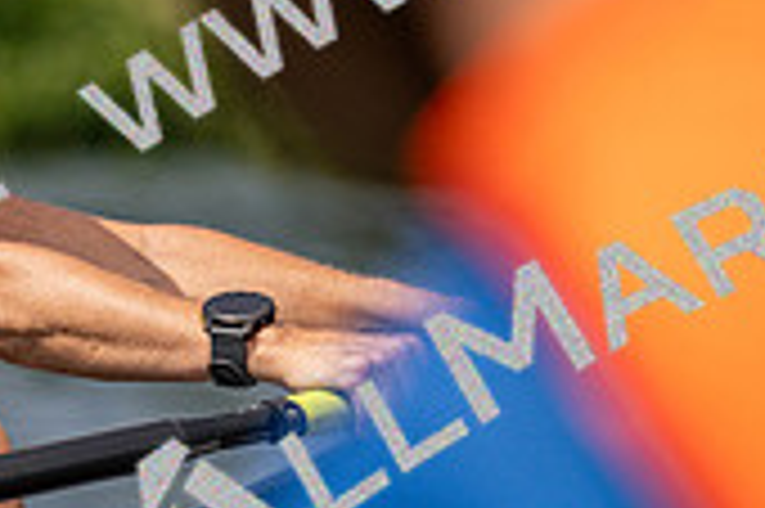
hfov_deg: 1.7
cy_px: 227
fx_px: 25390
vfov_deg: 1.1
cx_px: -248
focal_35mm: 1196
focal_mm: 350
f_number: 6.3
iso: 200
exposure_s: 1/1600
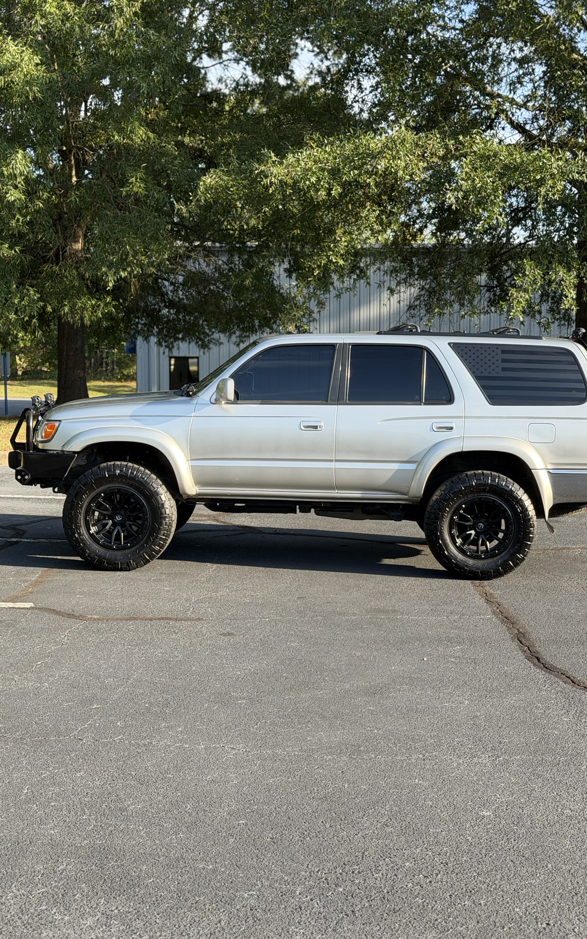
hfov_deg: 25.3
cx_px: 327
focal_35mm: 51
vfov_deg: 39.6
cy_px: 470
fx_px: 1306
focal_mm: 6.76
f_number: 1.78
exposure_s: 1/1285
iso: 100
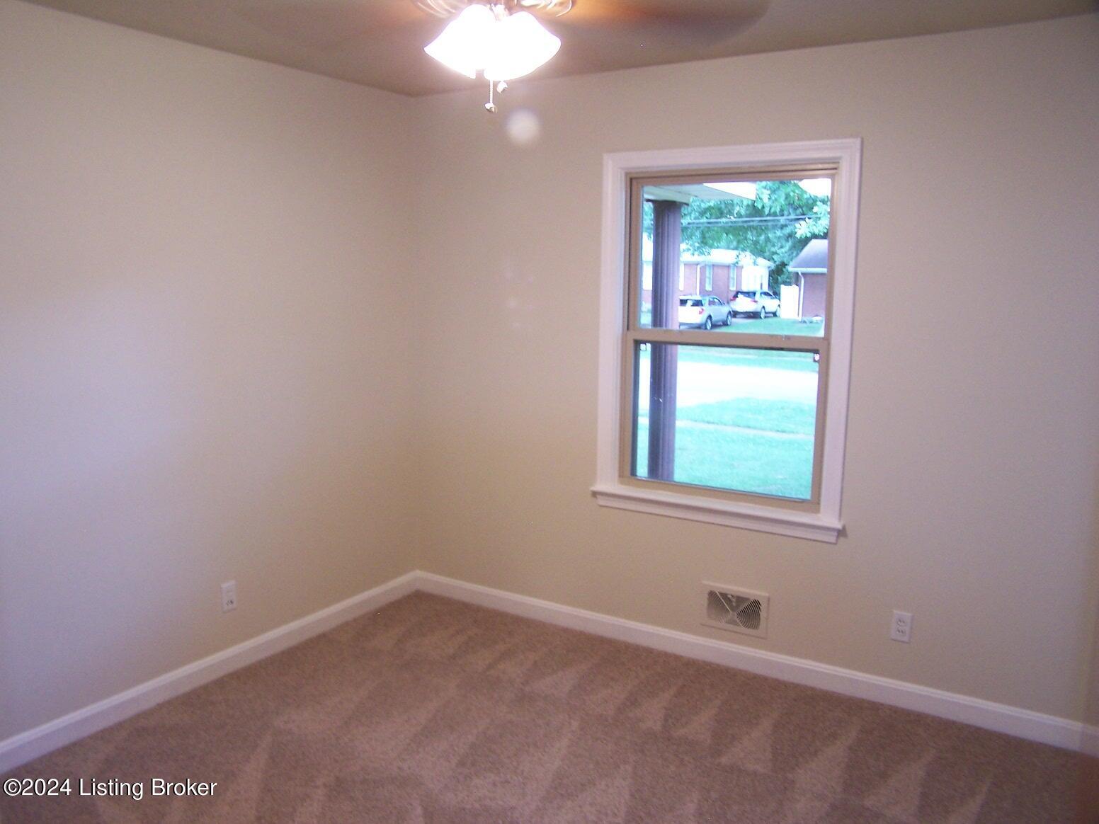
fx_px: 1206
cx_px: 550
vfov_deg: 37.7
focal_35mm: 38
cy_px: 412
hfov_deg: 49.0
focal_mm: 6.3
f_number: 2.8
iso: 140
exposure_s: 1/20
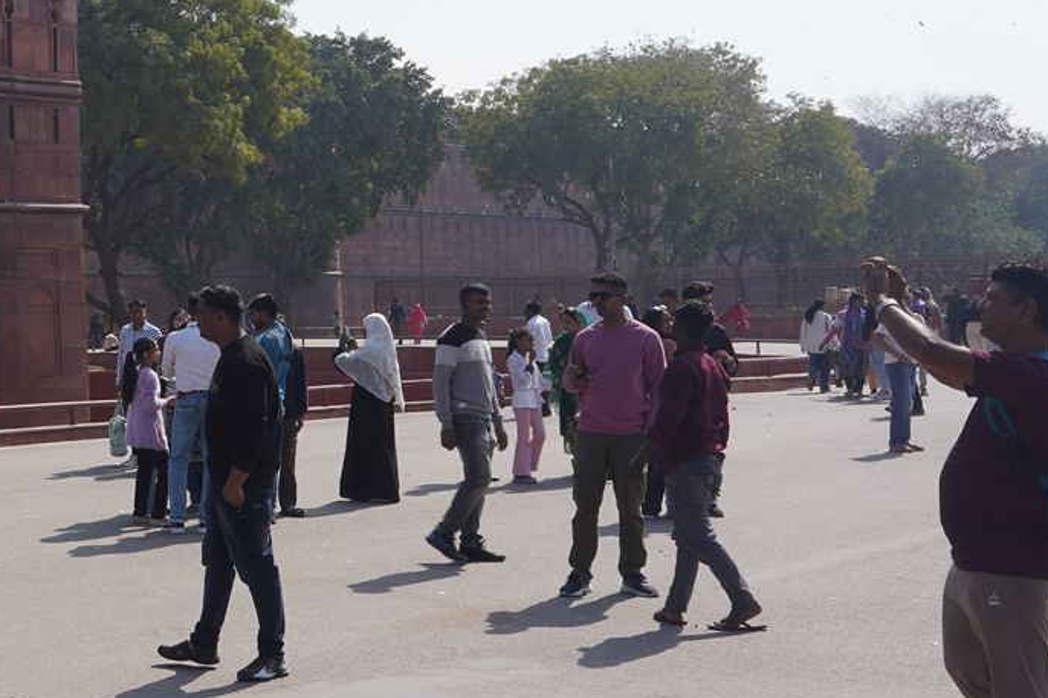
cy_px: 197
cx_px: -130
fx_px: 2037
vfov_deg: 19.3
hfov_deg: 26.4
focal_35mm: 70
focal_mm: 24
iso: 100
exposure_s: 1/100
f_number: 14
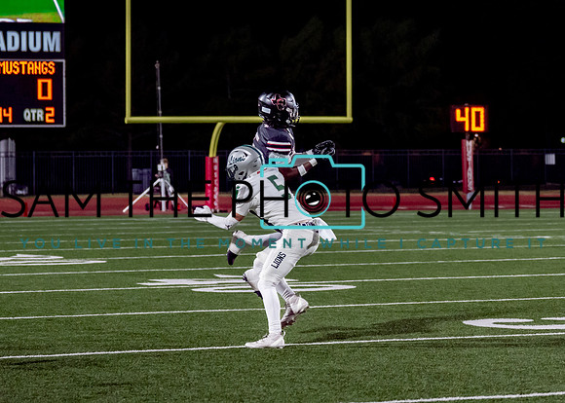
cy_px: 92
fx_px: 2431
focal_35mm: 152
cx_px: 341
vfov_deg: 9.5
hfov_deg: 13.2
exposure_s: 1/1250
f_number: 2.8
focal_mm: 70
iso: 3200
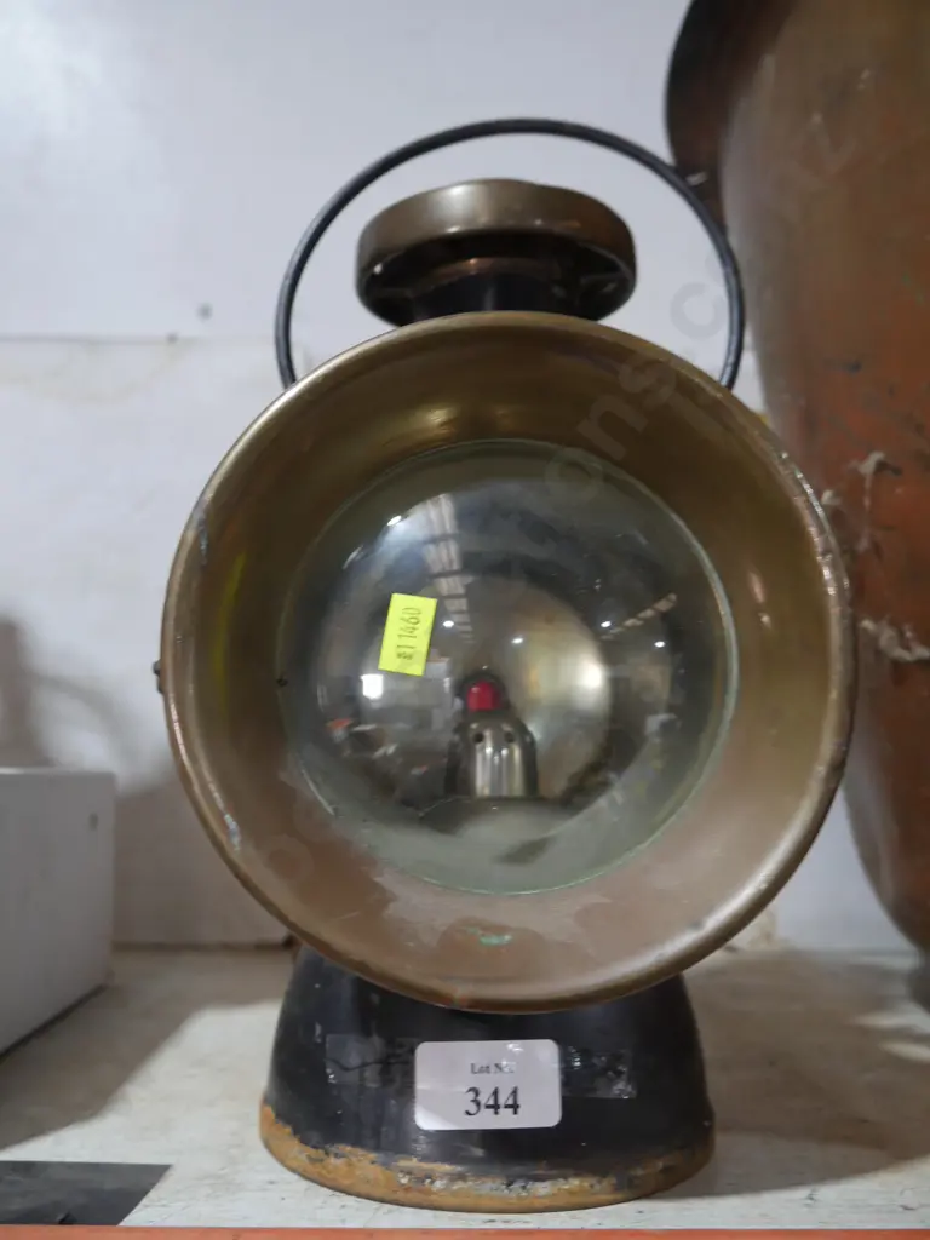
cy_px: 620
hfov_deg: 46.8
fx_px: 1075
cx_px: 465
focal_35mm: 30
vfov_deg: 60.0
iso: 800
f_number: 3.6
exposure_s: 1/60
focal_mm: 15
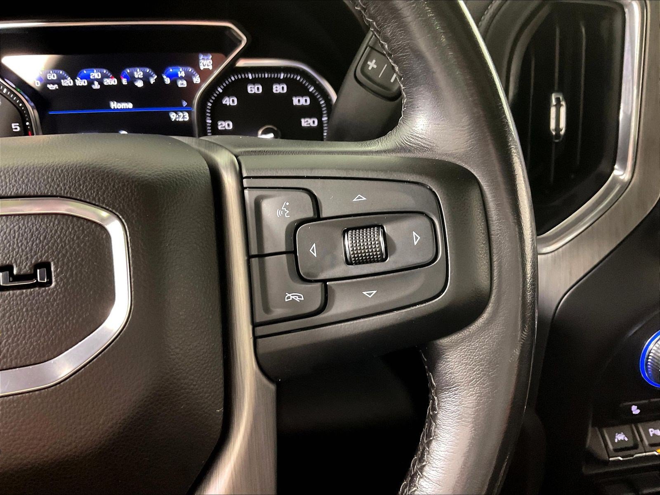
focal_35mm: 29
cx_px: 330
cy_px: 248
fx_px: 553
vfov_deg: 48.2
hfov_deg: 61.7
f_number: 1.8
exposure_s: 1/30
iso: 320
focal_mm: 3
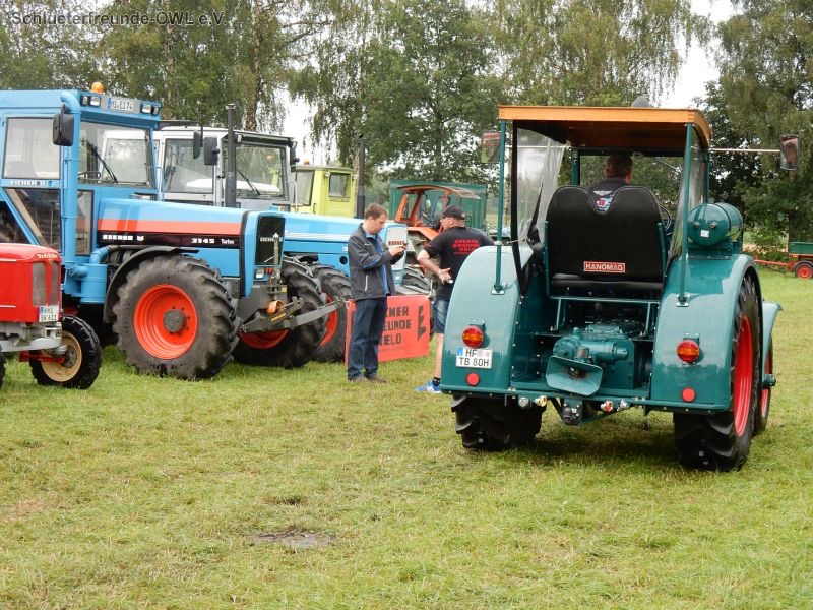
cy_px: 305
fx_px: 1668
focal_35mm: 71
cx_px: 406
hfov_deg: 27.4
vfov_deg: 20.7
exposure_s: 1/250
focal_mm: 12.6
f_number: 4.8
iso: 280
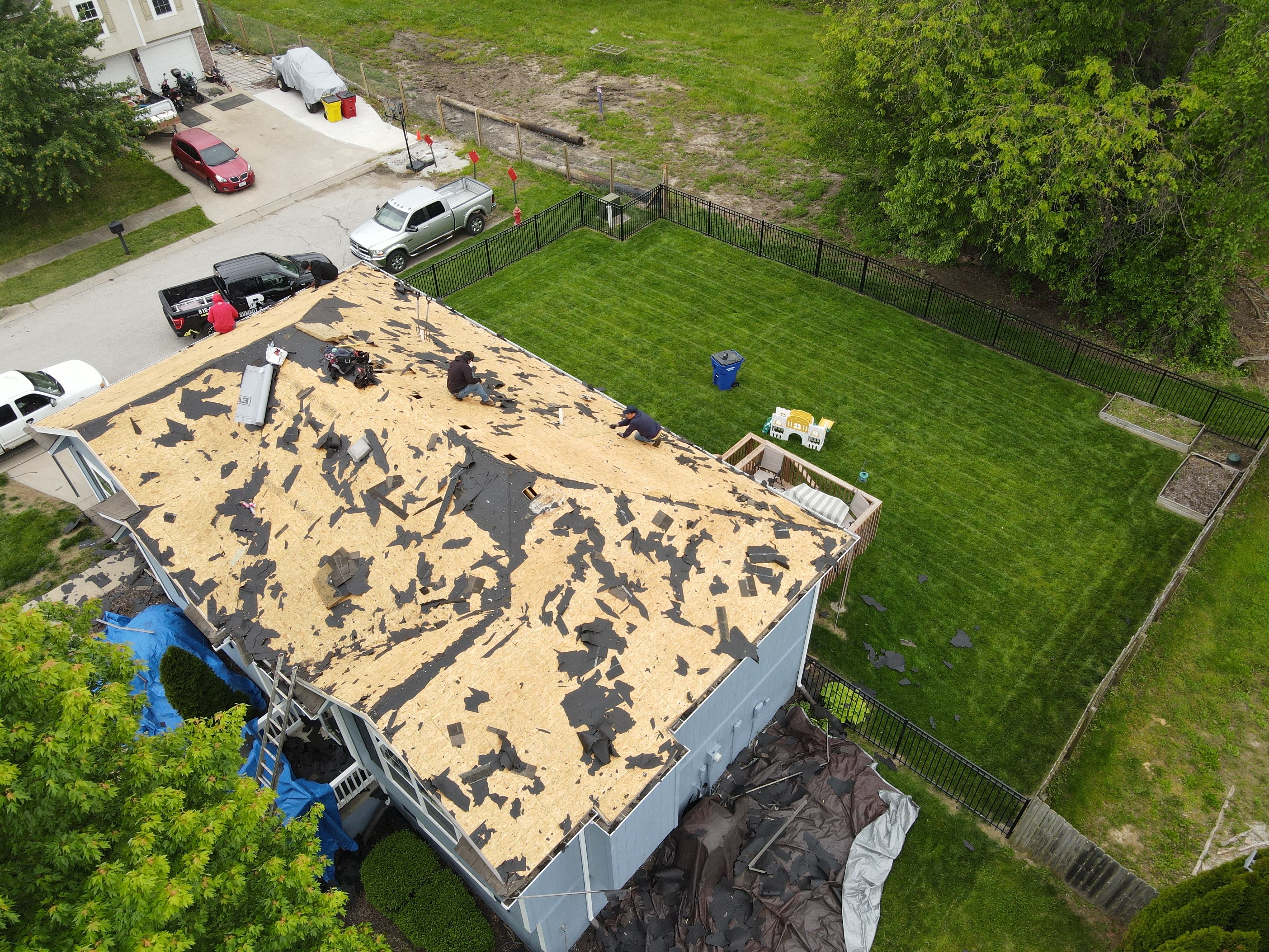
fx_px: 880
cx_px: 634
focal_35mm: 24
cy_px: 476
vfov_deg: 56.8
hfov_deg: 71.6
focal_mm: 4.5
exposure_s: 1/40
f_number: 2.8
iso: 100
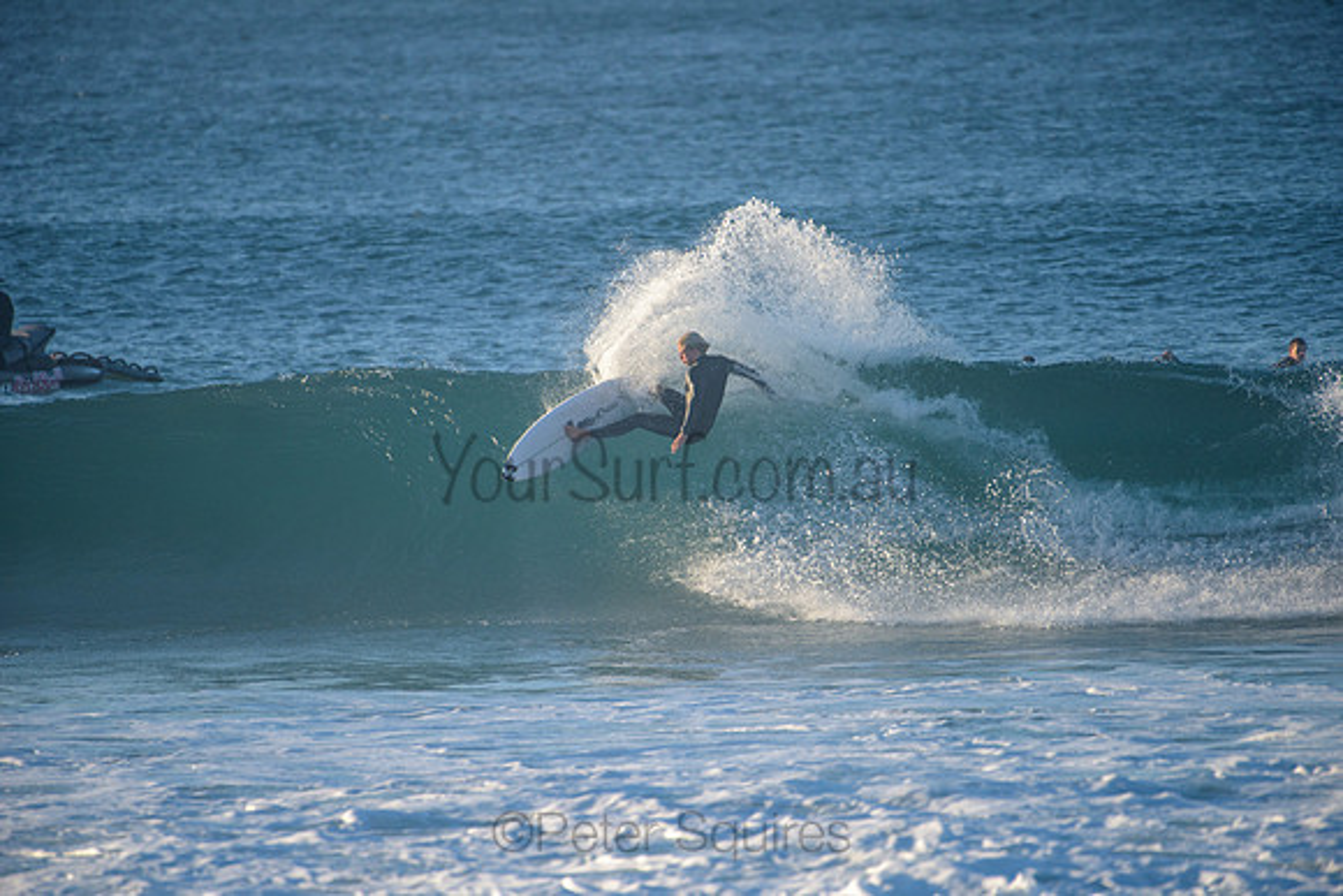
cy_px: 448
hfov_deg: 4.1
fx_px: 18656
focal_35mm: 500
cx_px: 672
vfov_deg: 2.8
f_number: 5.6
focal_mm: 500
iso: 560
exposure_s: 1/2000
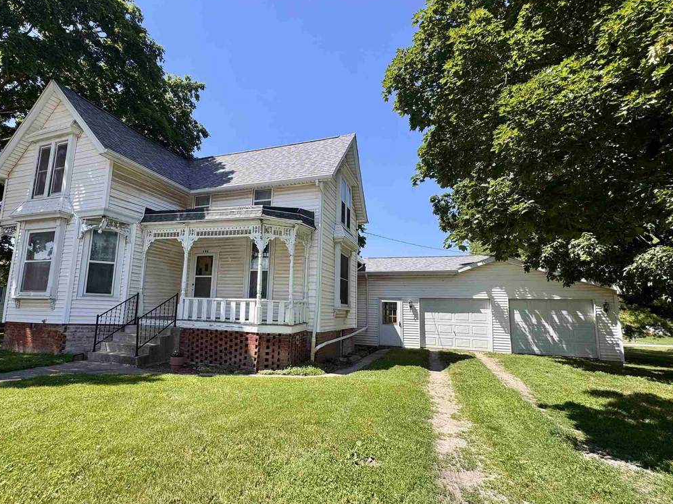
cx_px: 303
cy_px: 260
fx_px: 350
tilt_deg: +7.7
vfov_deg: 71.6
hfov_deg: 87.5
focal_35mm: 18
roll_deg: -1.3
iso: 50
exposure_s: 1/1789
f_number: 2.2
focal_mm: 2.22
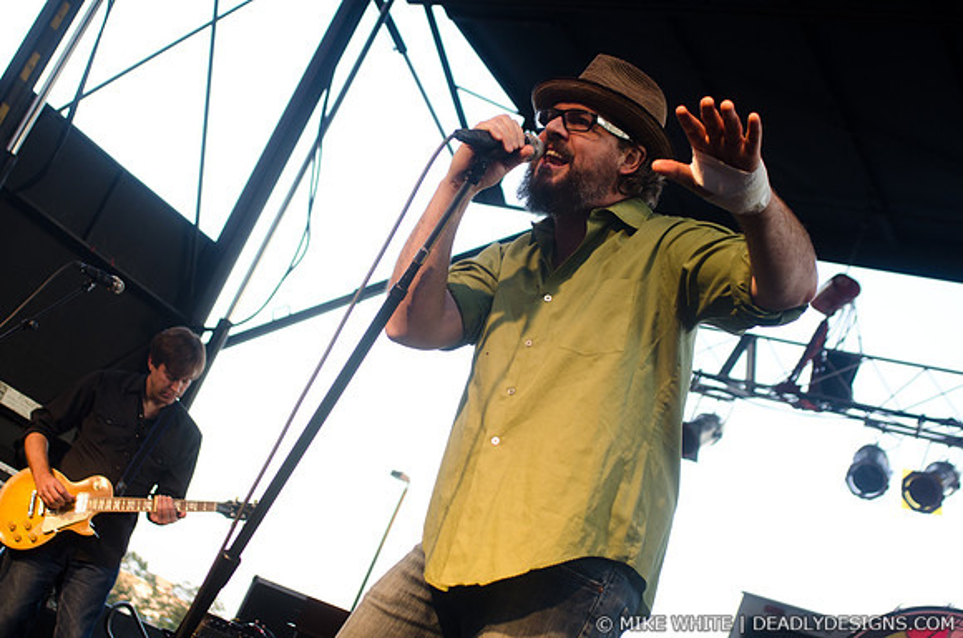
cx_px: 482
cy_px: 319
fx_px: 1401
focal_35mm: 52
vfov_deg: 25.6
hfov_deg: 37.9
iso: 400
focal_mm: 35
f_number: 3.5
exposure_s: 1/200
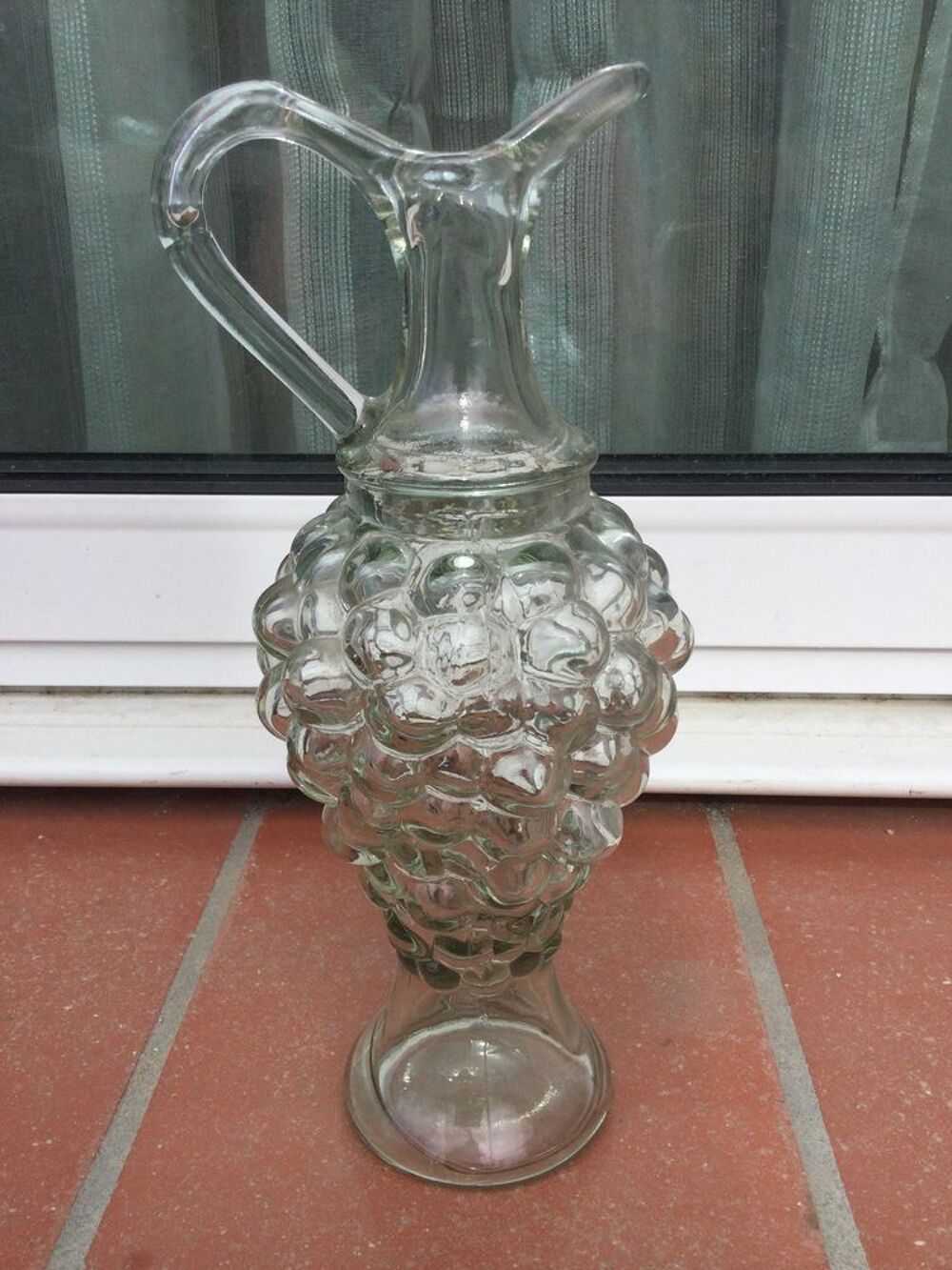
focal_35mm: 31
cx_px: 476
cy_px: 635
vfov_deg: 58.3
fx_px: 1137
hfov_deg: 45.4
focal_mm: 3.3
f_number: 2.4
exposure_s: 1/1148
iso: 25
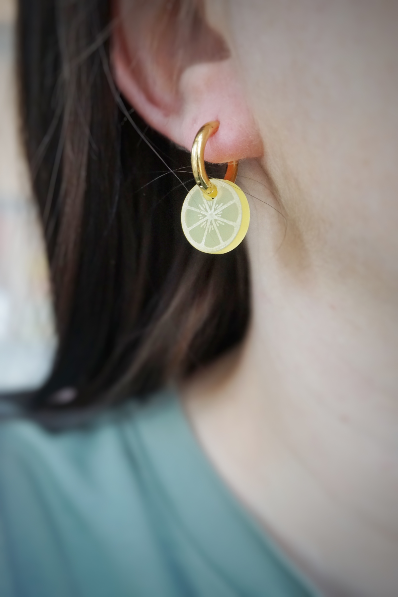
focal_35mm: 38
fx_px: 622
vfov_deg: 51.3
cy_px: 298
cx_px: 199
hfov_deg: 35.5
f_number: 4.5
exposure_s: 1/160
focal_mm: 25
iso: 2000
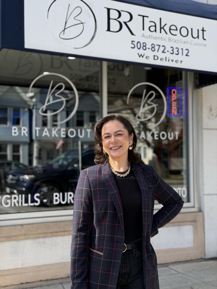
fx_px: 401
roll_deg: +0.6
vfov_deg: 39.7
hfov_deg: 30.3
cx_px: 108
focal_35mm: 48
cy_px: 144
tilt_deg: +2.6
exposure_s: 1/2033
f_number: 1.78
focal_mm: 6.76
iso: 64
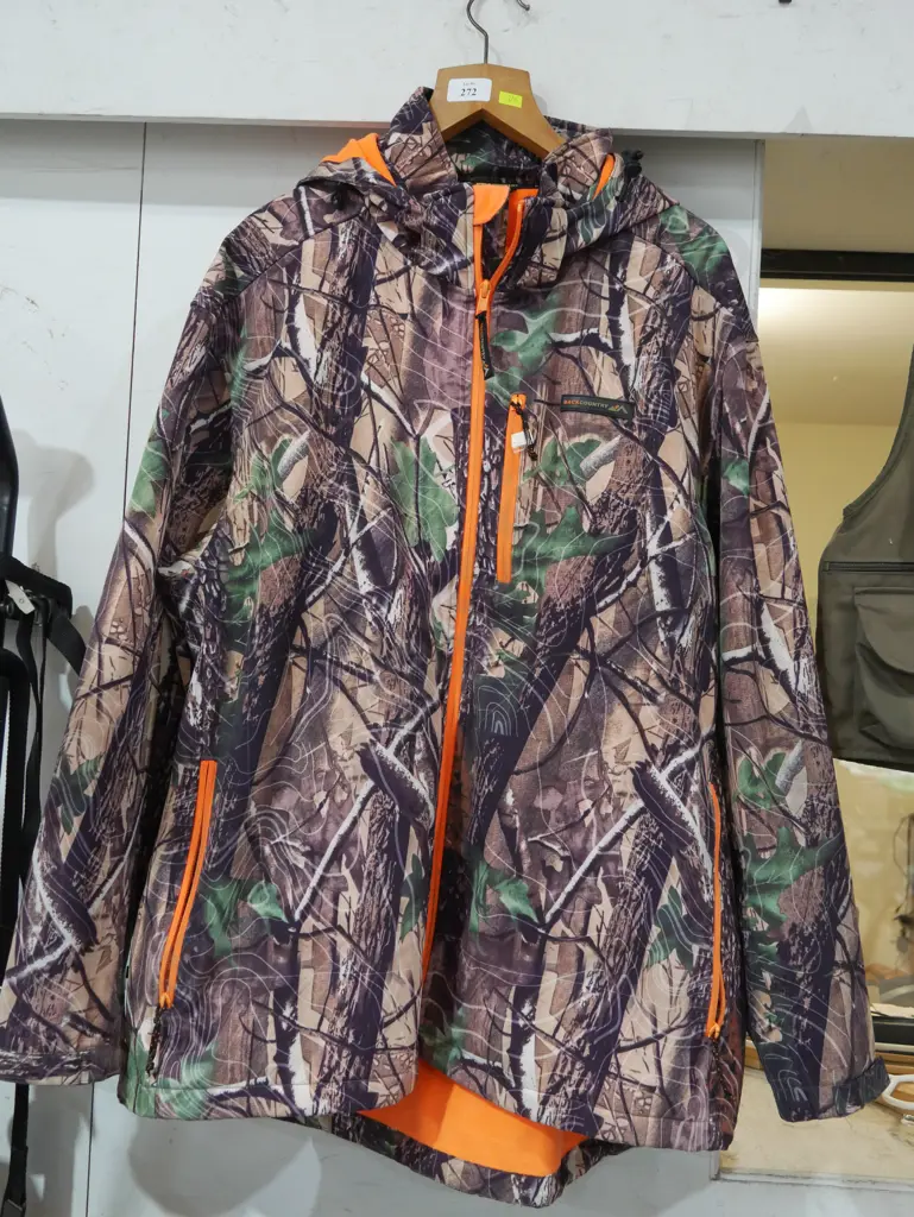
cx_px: 457
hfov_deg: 41.8
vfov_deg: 53.9
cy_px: 608
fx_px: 1196
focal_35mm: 34
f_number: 4
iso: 1250
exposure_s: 1/60
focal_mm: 17
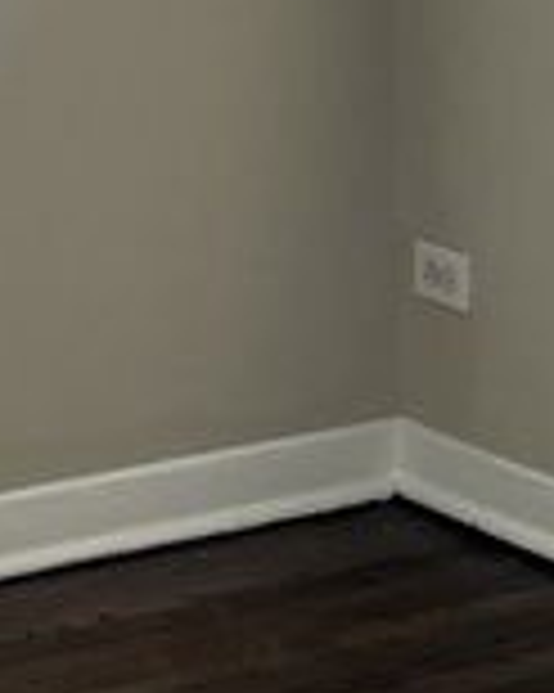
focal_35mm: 178
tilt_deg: -7.8
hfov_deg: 8.7
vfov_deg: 10.8
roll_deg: +2.9
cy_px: 50
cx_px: 158
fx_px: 3652
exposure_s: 1/120
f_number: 1.6
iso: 100
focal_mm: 5.1
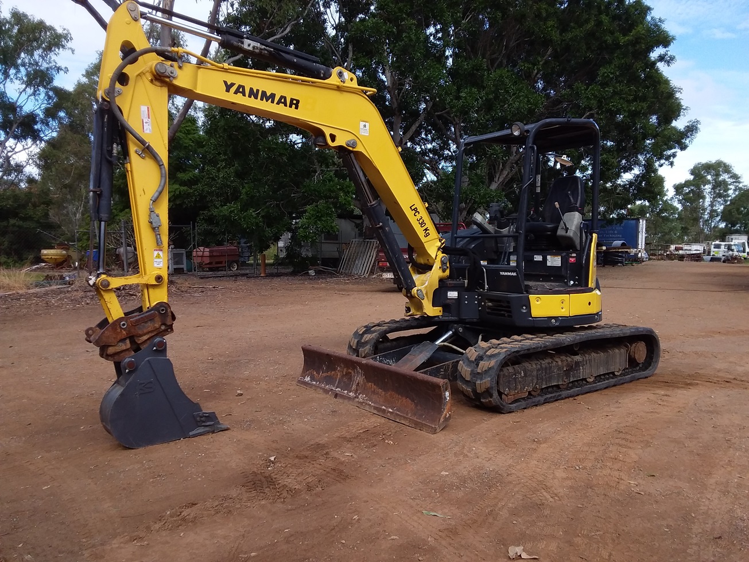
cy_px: 281
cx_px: 374
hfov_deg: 63.4
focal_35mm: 28
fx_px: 606
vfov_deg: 49.8
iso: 40
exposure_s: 1/793
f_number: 1.9
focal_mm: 2.91
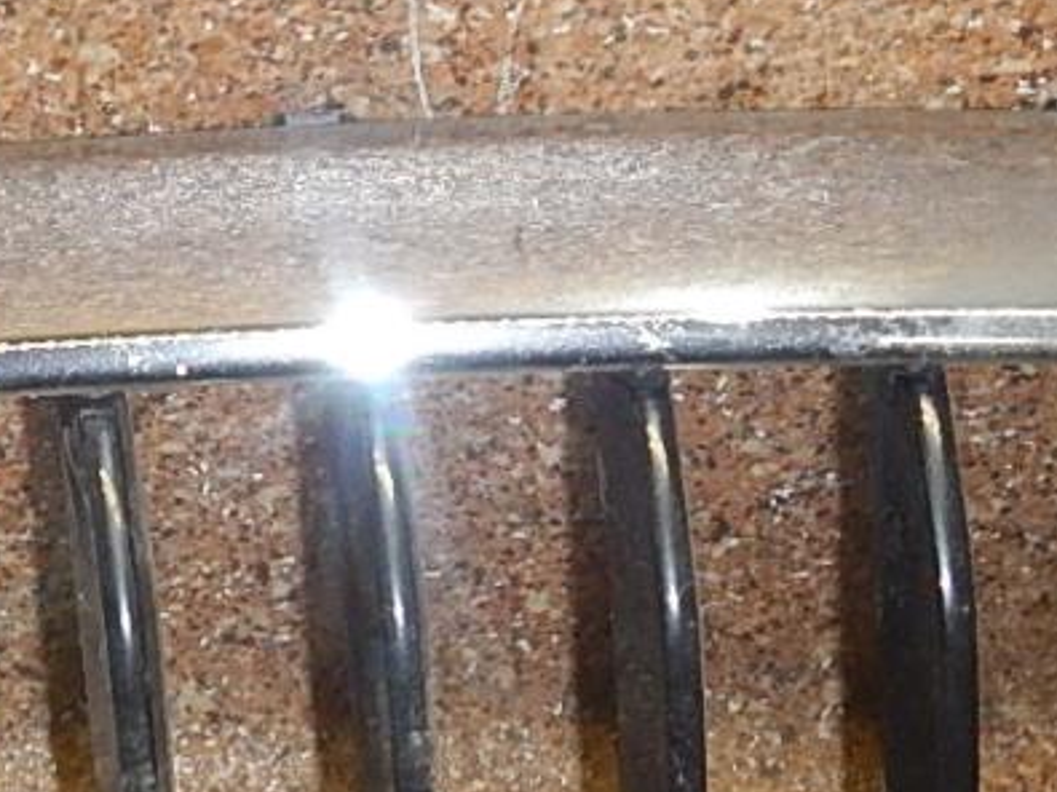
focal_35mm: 102
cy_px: 468
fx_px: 3114
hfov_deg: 19.0
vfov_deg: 14.5
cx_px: 177
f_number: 3.9
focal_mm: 5
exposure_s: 1/30
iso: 200
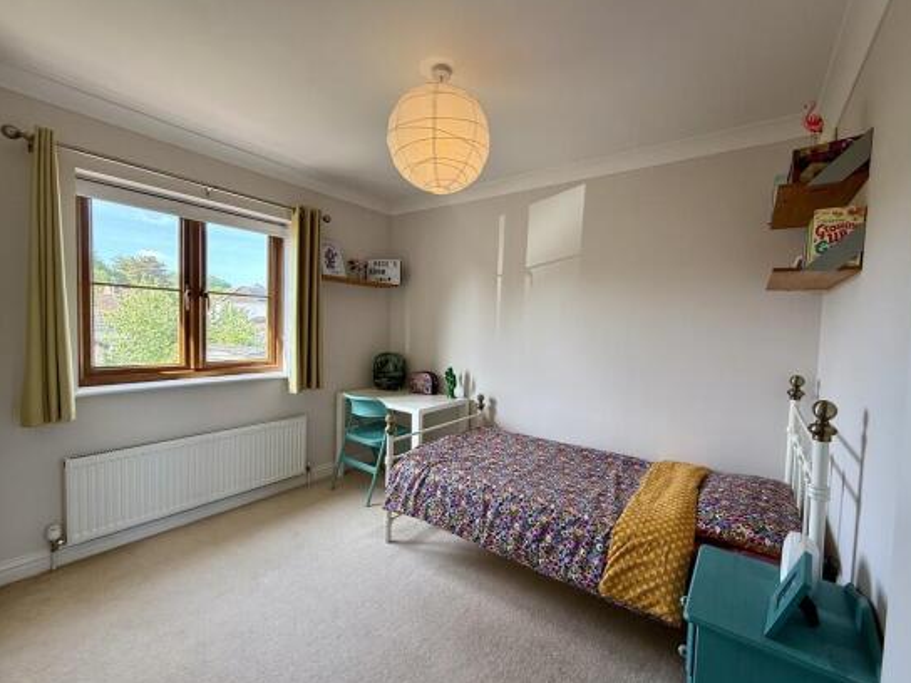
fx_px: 395
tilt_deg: -2.2
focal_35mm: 15
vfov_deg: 81.7
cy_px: 346
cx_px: 485
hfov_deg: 98.0
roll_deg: -2.0
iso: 100
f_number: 2.2
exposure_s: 1/99
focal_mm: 2.22
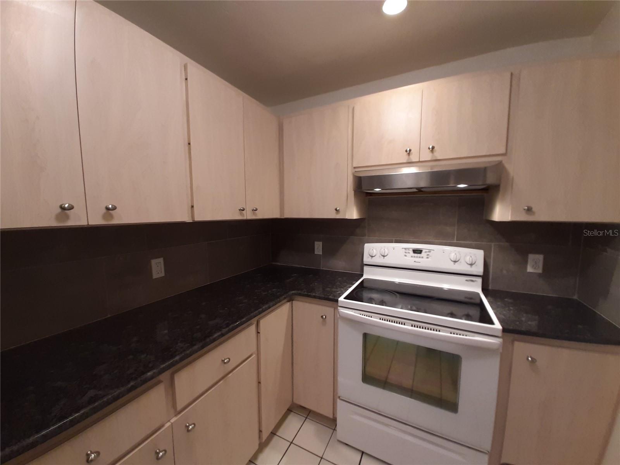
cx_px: 310
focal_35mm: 13
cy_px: 232
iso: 125
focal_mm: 1.42
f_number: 2.2
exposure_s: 1/40
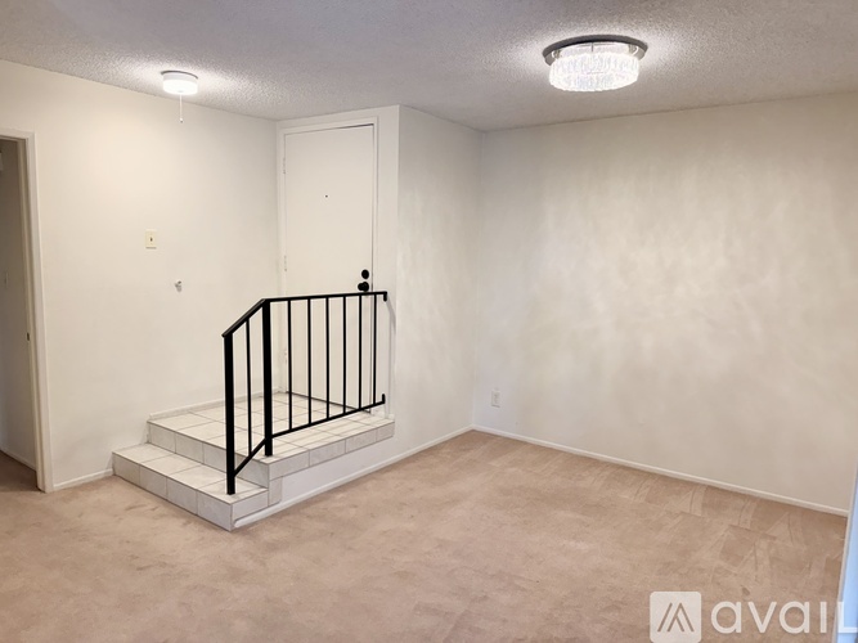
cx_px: 429
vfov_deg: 56.8
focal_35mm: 24
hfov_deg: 71.6
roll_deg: -1.8
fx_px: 595
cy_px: 322
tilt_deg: -6.3
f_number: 1.78
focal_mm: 6.76
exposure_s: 1/120
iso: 200
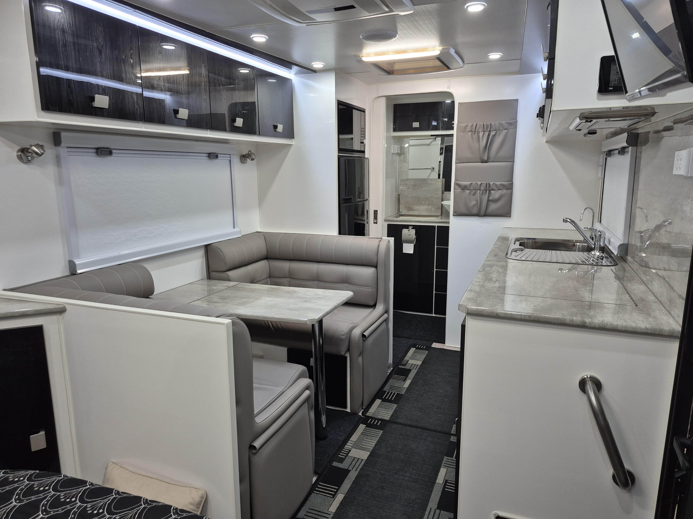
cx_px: 346
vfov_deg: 58.9
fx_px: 460
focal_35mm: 23
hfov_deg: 73.9
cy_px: 260
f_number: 1.8
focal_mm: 5.4
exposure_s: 1/100
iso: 160
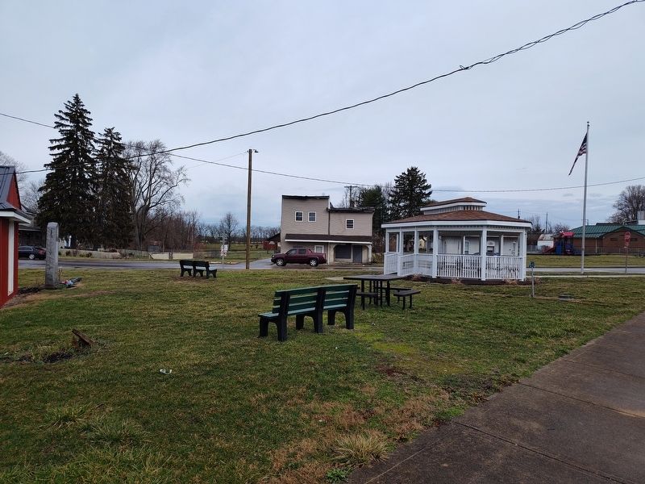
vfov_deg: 58.9
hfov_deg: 73.9
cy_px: 242
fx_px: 429
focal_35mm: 23
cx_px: 322
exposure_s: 1/1122
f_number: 1.8
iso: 100
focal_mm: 5.56
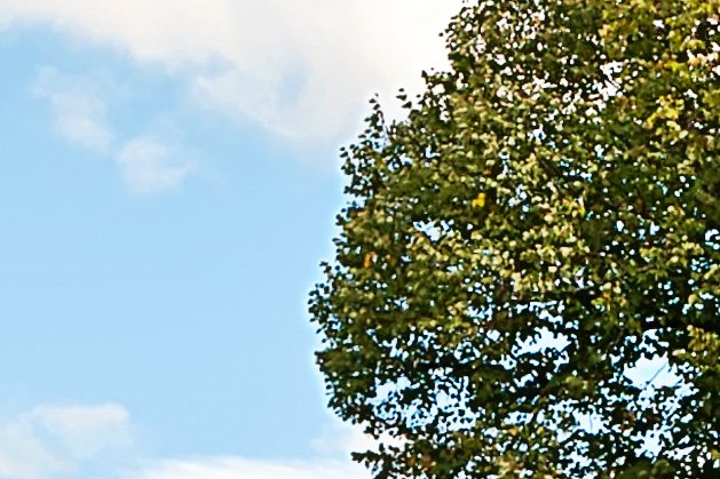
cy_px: 426
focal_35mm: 203
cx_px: 1347
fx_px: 4059
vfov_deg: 6.7
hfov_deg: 9.6
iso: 400
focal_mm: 30
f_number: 8
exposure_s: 1/640
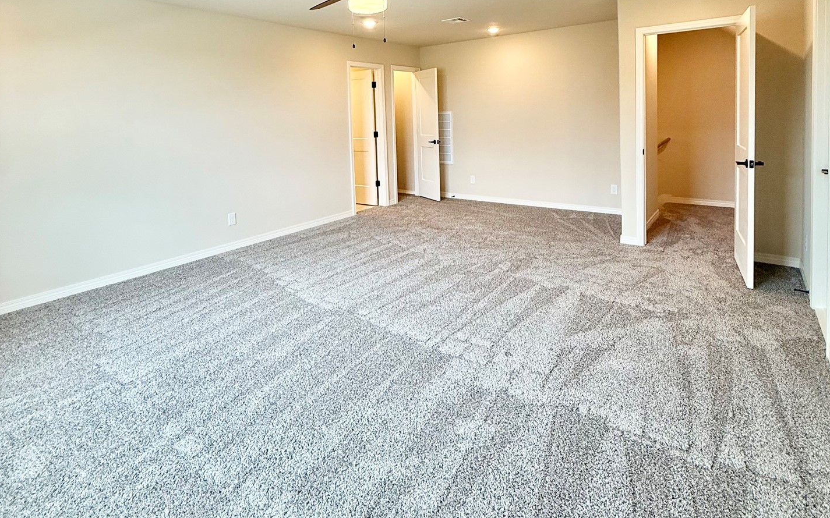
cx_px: 416
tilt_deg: -1.9
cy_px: 137
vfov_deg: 57.0
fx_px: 452
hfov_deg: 85.1
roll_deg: +1.8
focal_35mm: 20
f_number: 2.2
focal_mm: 2.22
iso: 125
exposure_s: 1/120
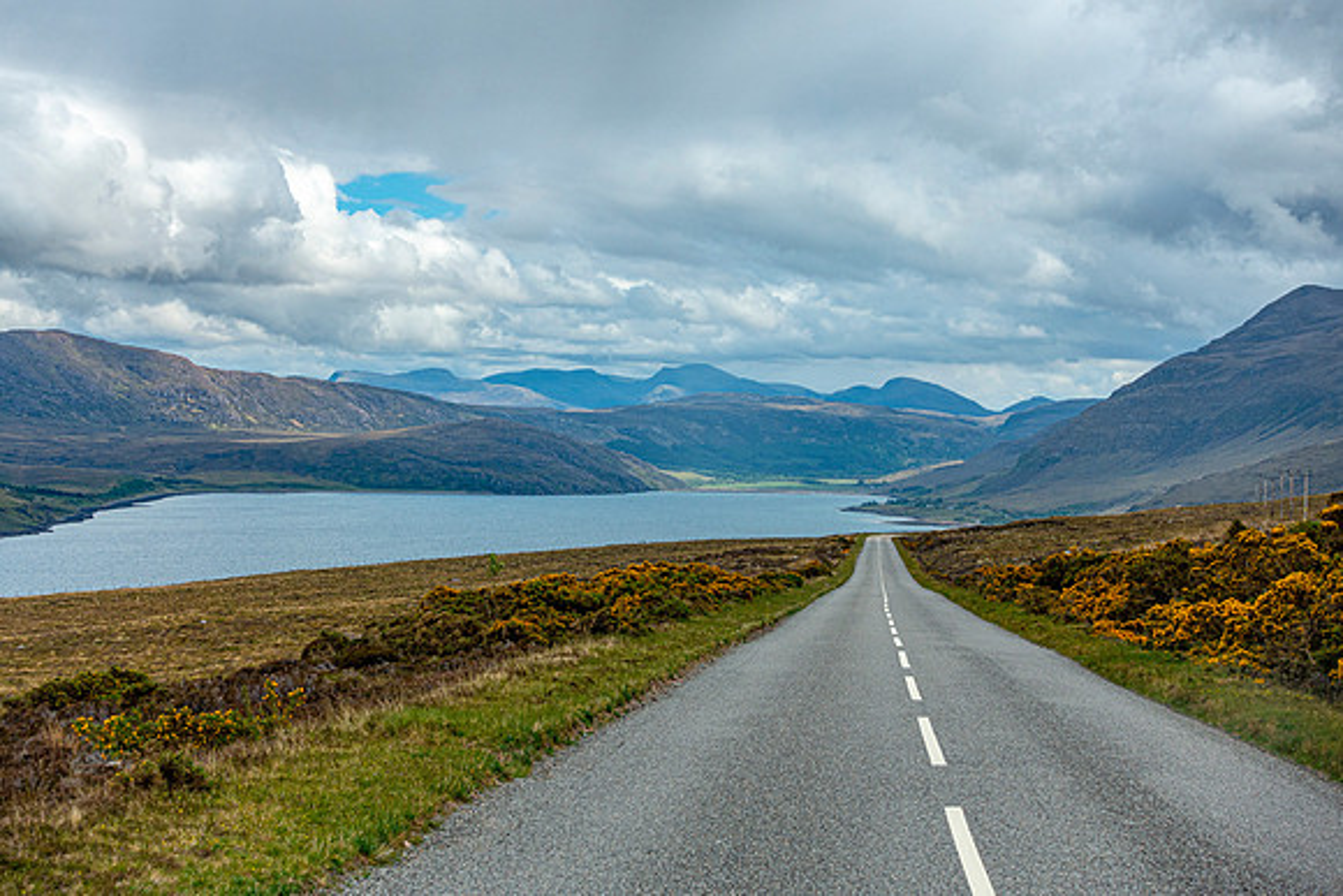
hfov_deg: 28.8
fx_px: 2612
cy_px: 448
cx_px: 672
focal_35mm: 70
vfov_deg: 19.5
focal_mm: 25.7
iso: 125
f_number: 7.1
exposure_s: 1/250
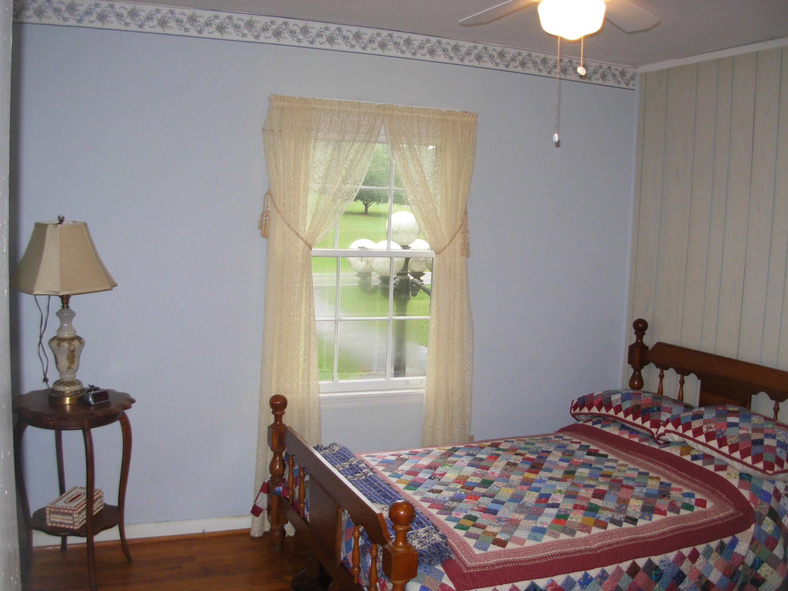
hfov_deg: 49.0
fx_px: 865
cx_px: 394
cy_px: 296
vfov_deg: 37.7
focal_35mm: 38
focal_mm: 6.3
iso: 168
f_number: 2.9
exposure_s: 1/47.9
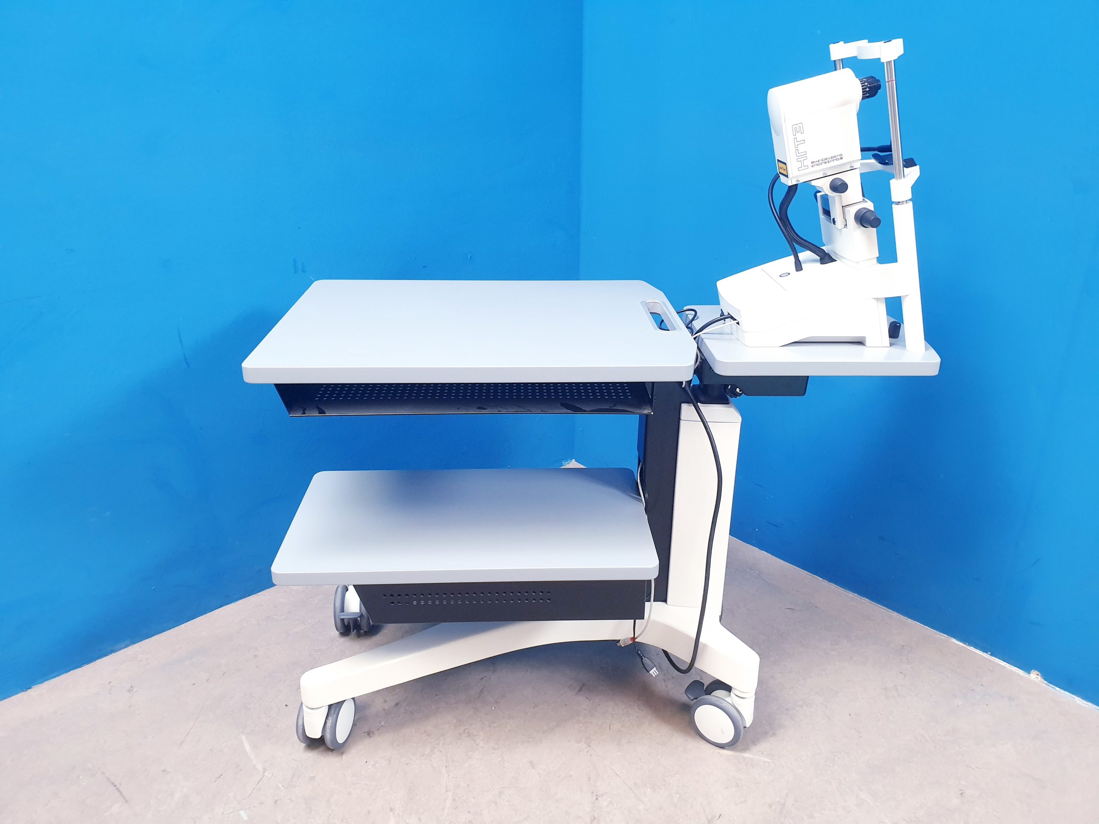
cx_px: 550
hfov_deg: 67.3
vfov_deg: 53.1
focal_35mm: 26
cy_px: 412
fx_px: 825
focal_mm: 4.3
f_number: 2.4
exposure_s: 1/33
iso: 320
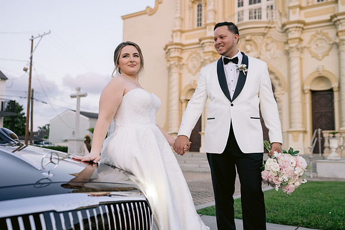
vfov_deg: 35.9
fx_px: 355
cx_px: 170
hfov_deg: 51.8
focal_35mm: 37
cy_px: 113
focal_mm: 35
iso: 400
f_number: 2.8
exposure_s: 1/400
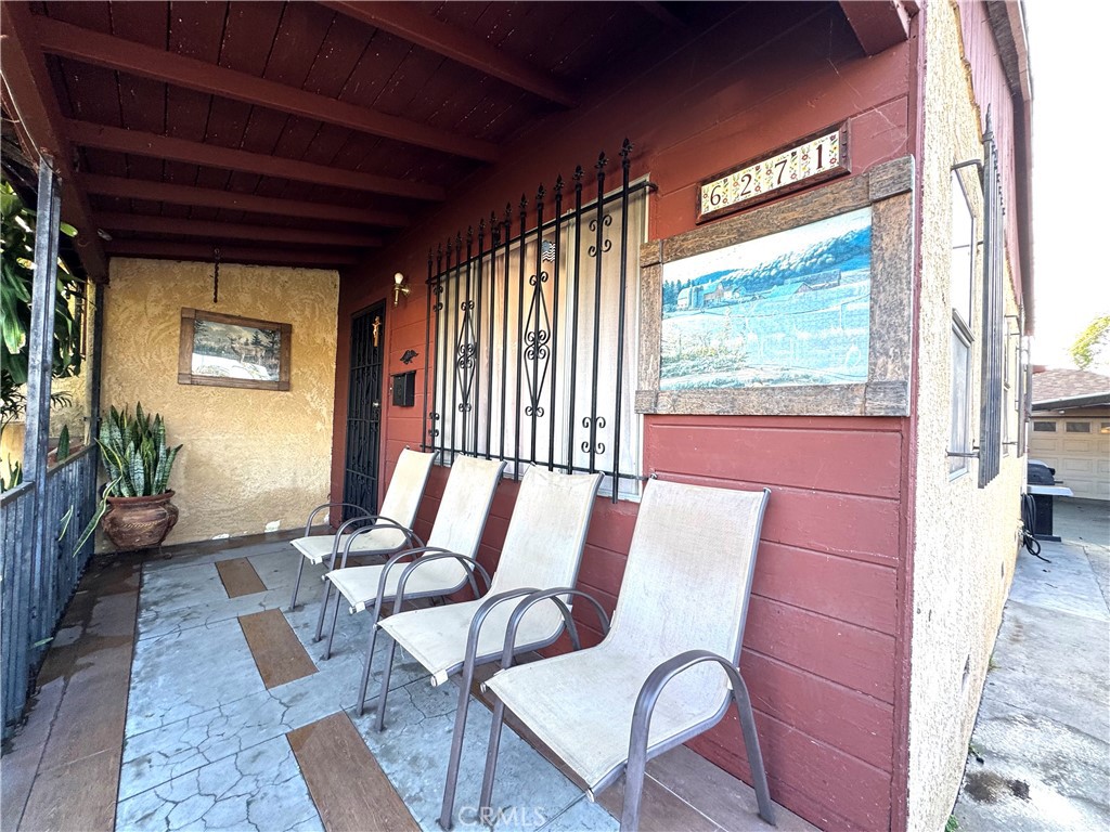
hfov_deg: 102.1
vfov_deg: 85.7
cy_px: 416
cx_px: 555
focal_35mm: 14
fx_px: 449
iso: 64
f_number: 2.2
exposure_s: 1/99
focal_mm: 2.22
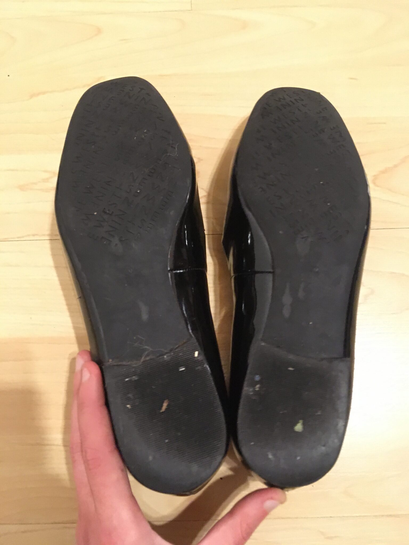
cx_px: 204
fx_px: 457
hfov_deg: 48.2
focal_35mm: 29
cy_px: 272
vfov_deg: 61.7
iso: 320
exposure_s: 1/15
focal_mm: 4.15
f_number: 2.2
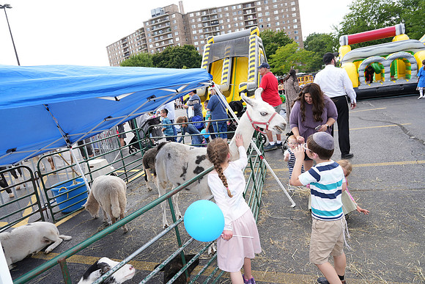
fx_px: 283
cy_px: 142
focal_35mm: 24
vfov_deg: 53.2
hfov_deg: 73.7
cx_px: 212
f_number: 5.6
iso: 100
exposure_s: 1/125
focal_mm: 24
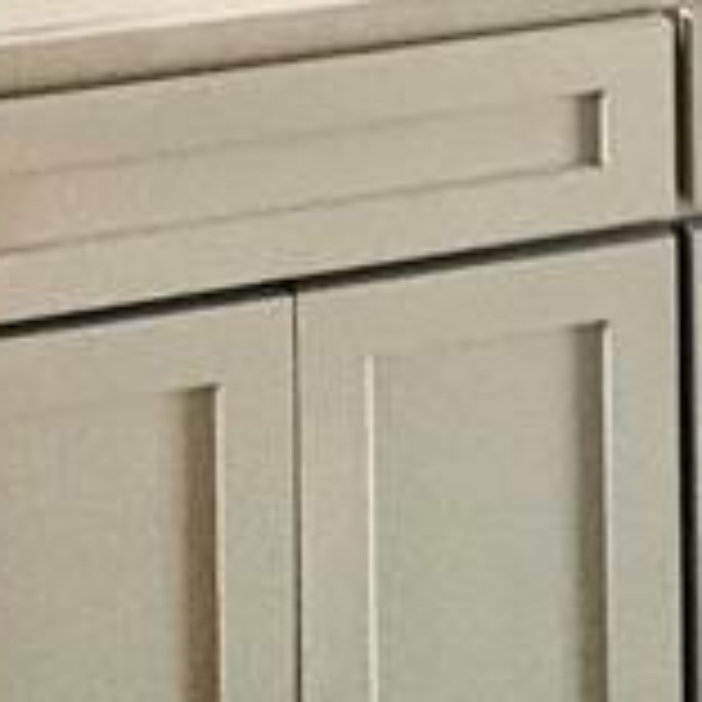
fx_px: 1858
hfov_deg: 21.0
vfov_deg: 15.7
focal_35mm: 81
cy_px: -796
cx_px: 81
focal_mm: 2.22
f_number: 2.2
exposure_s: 1/99
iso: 320
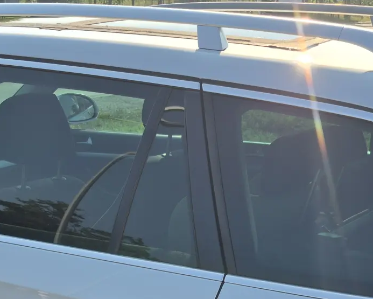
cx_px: 193
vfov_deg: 21.1
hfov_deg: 27.9
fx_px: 751
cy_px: 348
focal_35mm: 68
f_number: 1.8
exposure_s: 1/1572
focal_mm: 5.4
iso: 25
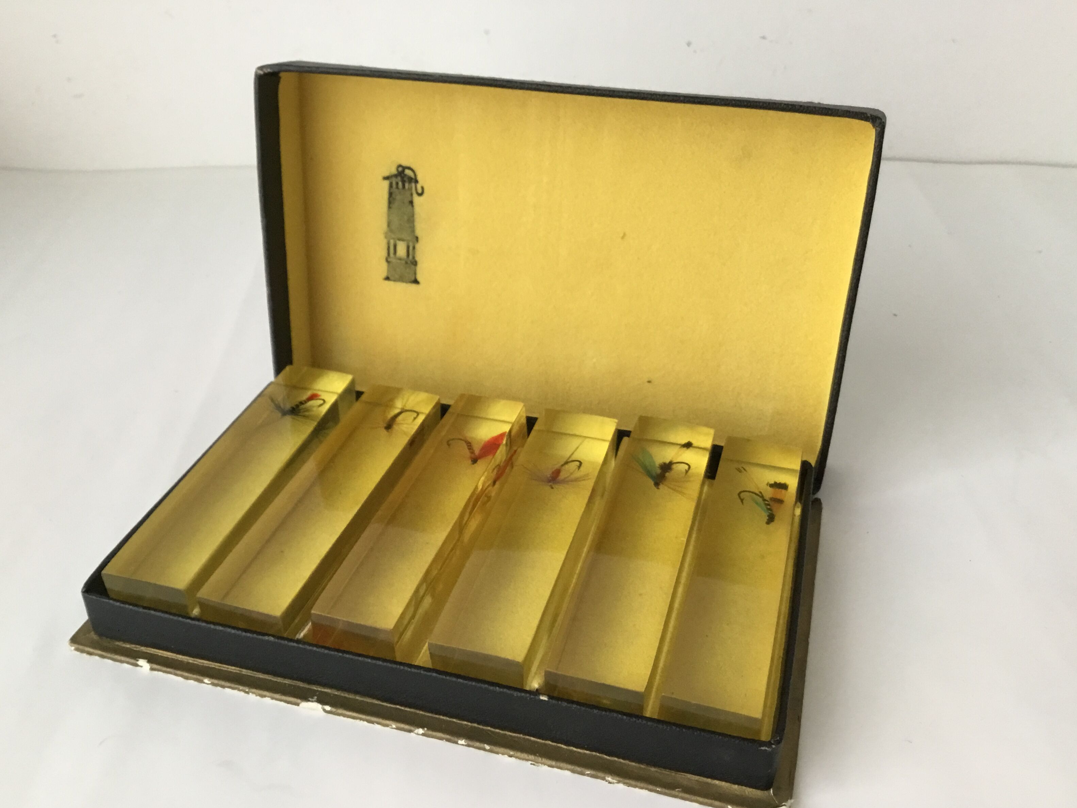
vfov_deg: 44.2
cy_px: 411
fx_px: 996
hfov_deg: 56.8
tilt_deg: -32.2
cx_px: 534
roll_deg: +2.7
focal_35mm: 32
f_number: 2.4
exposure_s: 1/33
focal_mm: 3.3
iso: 125
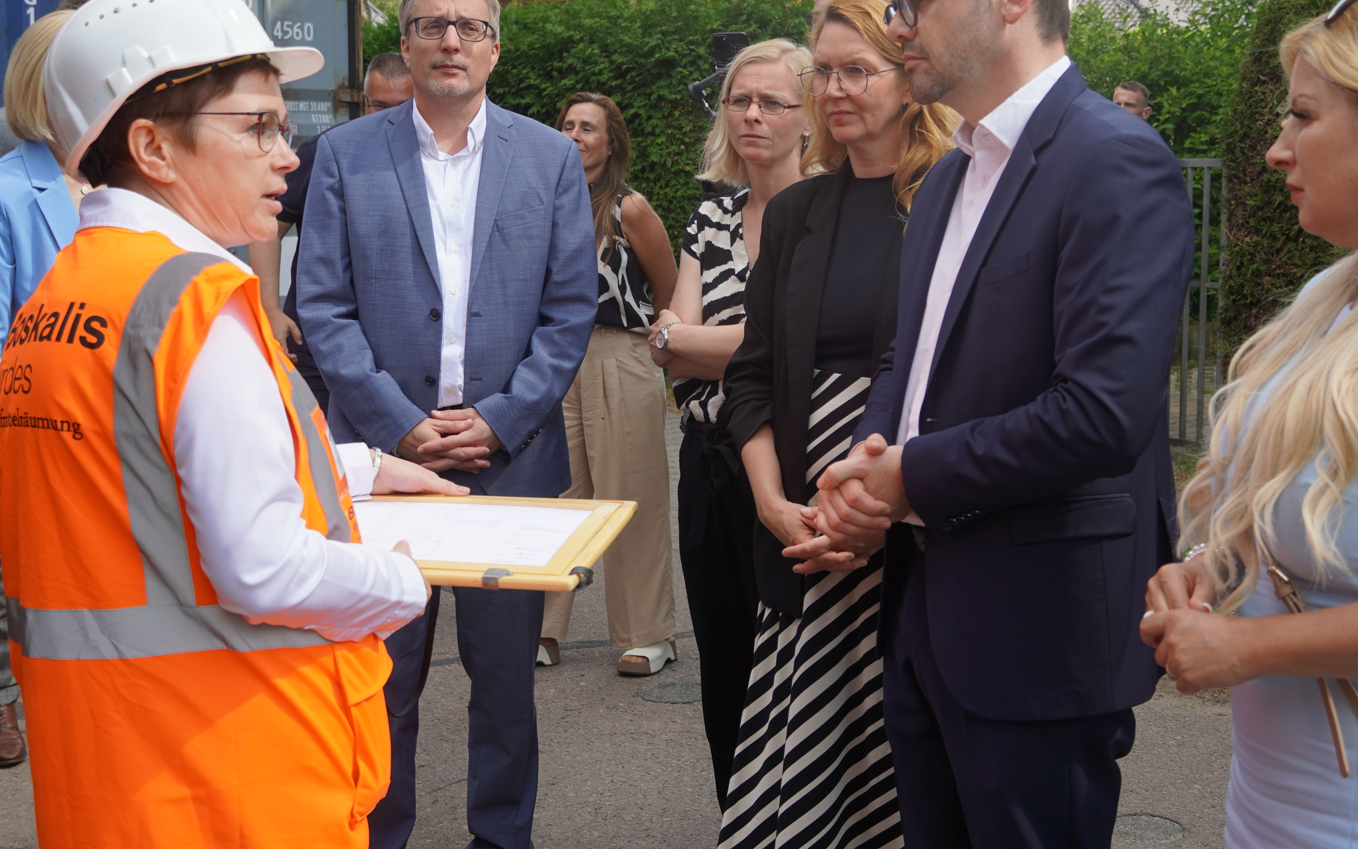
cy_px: 349
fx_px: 1913
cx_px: 748
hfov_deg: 39.0
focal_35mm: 52
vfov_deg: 25.0
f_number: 4
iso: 100
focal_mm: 25
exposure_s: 1/350
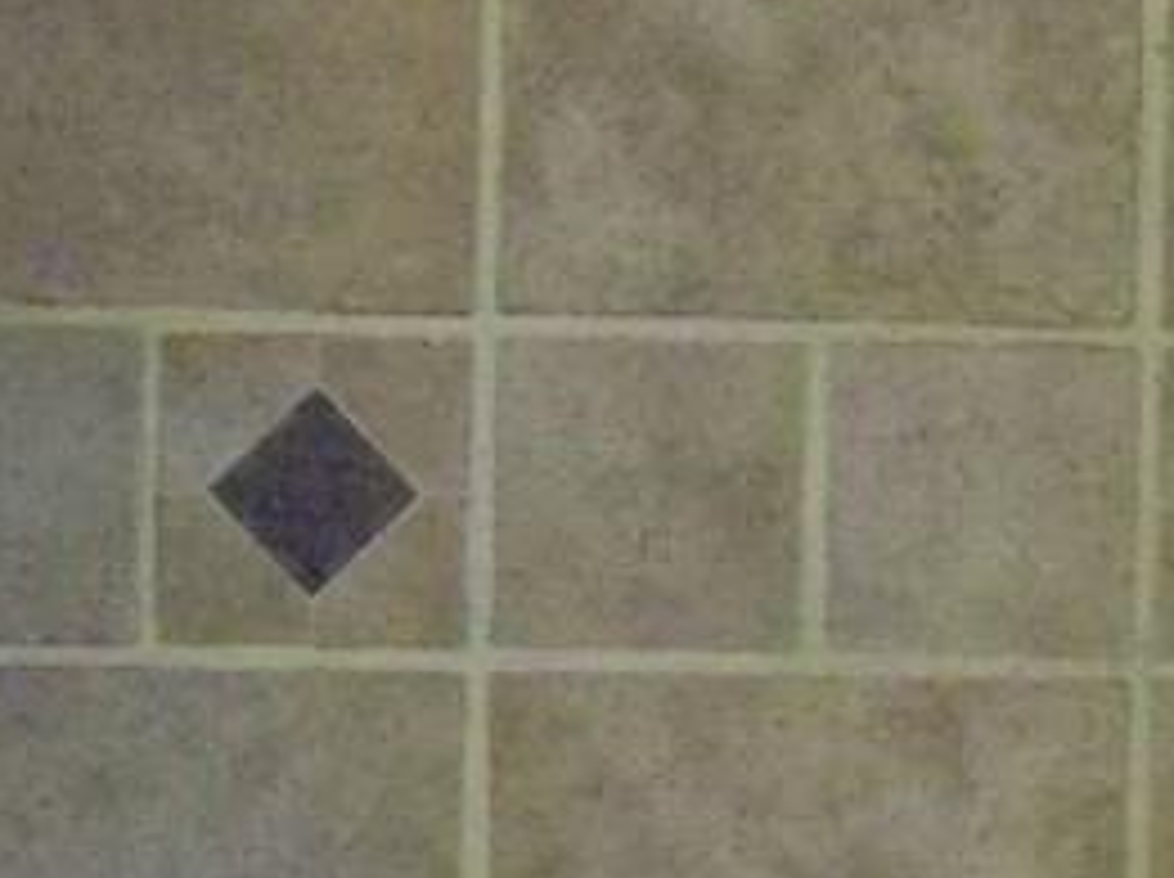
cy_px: 311
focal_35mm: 165
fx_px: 5588
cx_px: 1107
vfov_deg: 9.0
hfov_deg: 11.9
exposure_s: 1/80
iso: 1600
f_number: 3.7
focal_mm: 7.5
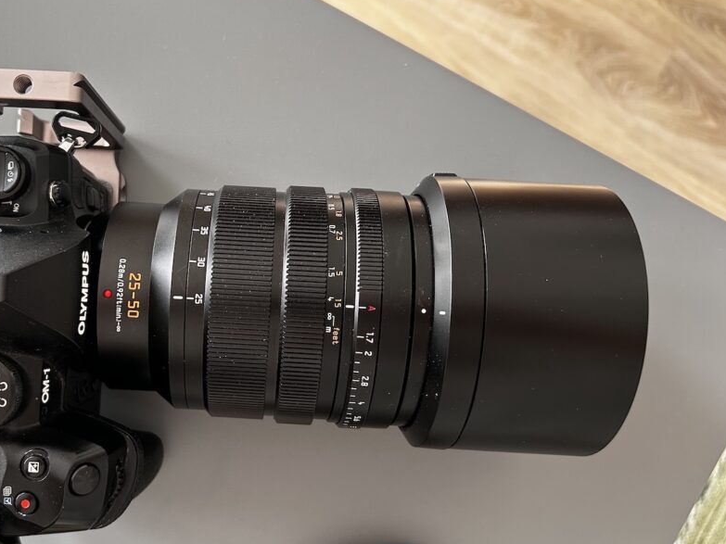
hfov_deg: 53.2
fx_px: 713
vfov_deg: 41.7
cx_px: 257
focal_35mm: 34
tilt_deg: -88.9
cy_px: 299
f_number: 1.5
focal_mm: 5.7
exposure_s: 1/89
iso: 125
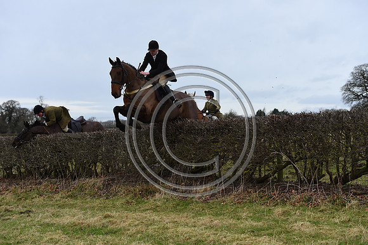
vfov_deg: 18.2
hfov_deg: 27.0
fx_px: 766
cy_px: 122
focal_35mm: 75
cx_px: 184
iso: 640
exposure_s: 1/1250
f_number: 5.6
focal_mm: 75
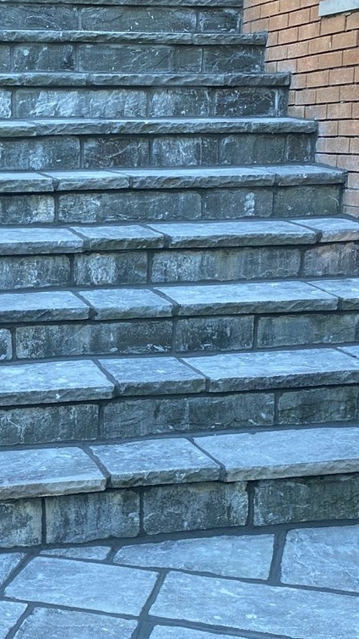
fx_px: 1015
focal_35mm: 60
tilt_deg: -14.2
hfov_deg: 19.6
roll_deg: +0.9
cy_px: 382
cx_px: 18
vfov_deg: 34.8
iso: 64
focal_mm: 4.25
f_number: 1.8
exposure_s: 1/121
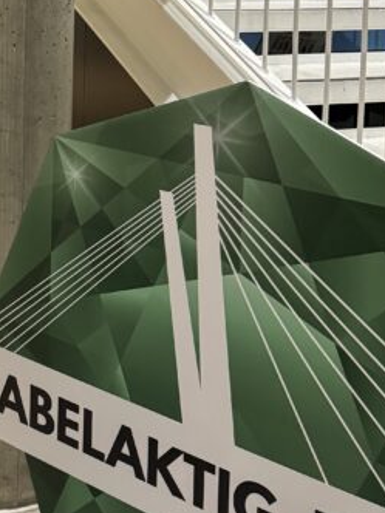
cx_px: -201
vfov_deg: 24.6
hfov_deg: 17.7
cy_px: -45
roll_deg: -1.1
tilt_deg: -2.2
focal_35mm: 74
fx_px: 1097
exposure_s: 1/33
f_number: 1.78
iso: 640
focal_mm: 6.76
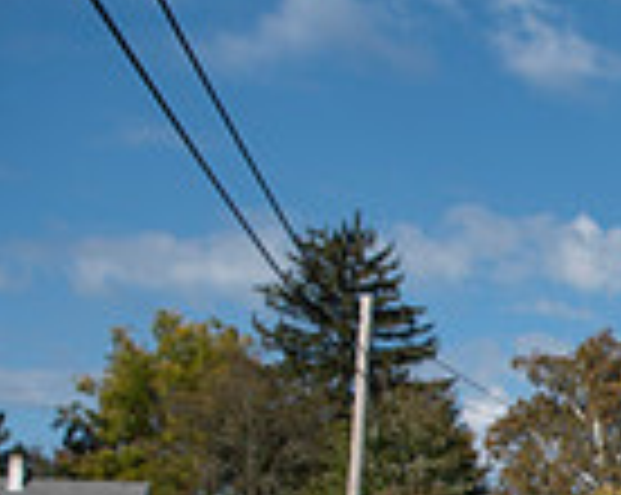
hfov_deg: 17.2
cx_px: 1048
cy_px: 704
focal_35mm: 95
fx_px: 1744
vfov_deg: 15.2
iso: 250
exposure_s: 1/2500
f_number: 4.5
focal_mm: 24
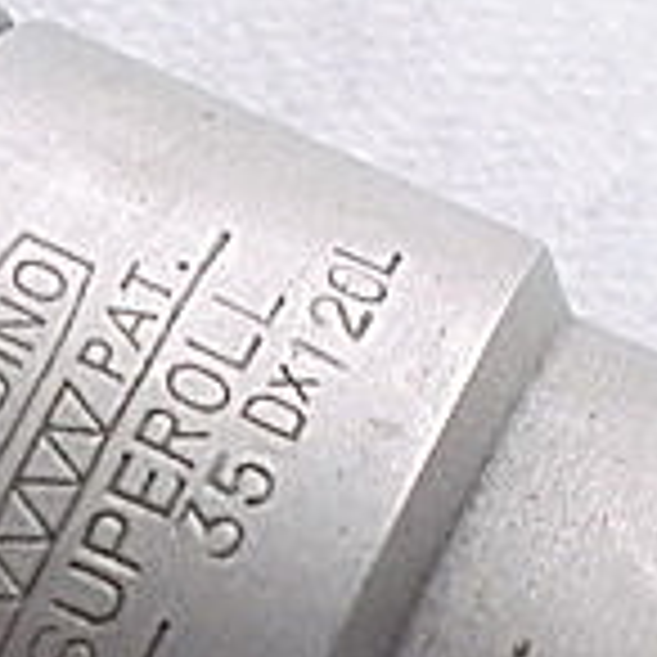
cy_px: 850
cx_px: 50
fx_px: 2920
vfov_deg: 12.4
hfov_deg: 12.7
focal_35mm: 136
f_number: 3.1
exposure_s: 1/60
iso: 500
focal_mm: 6.3
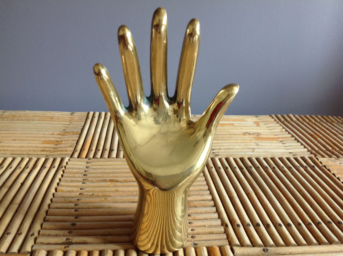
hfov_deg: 52.7
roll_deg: -2.7
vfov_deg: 40.6
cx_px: 172
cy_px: 128
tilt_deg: -20.0
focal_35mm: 35
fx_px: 346
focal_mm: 4.28
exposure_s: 1/15
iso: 100
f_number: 2.4
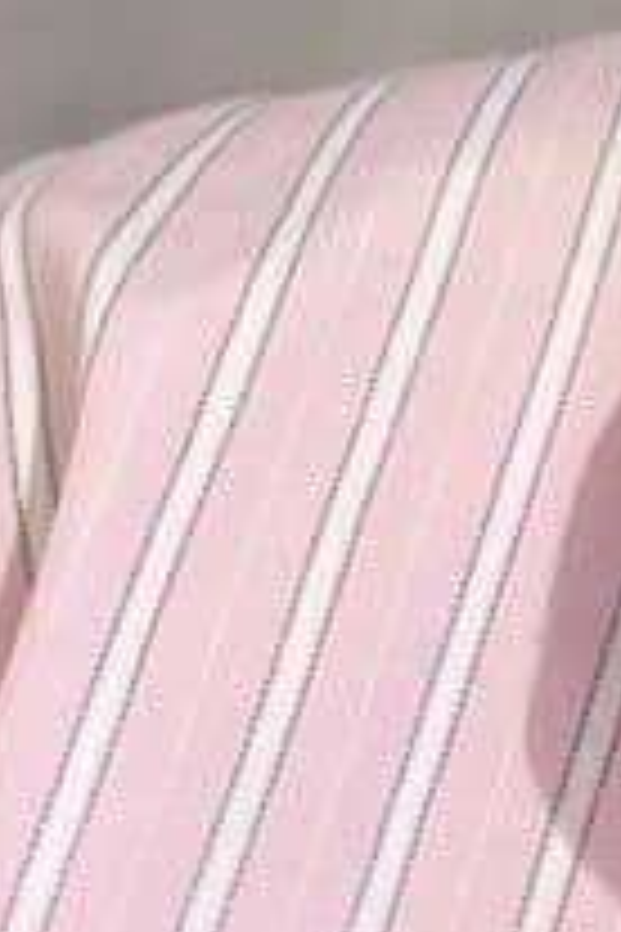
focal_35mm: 154
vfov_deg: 12.8
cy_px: -329
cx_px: 1602
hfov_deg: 8.1
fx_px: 3984
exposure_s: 1/50
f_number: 1.9
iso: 100
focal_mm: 2.69
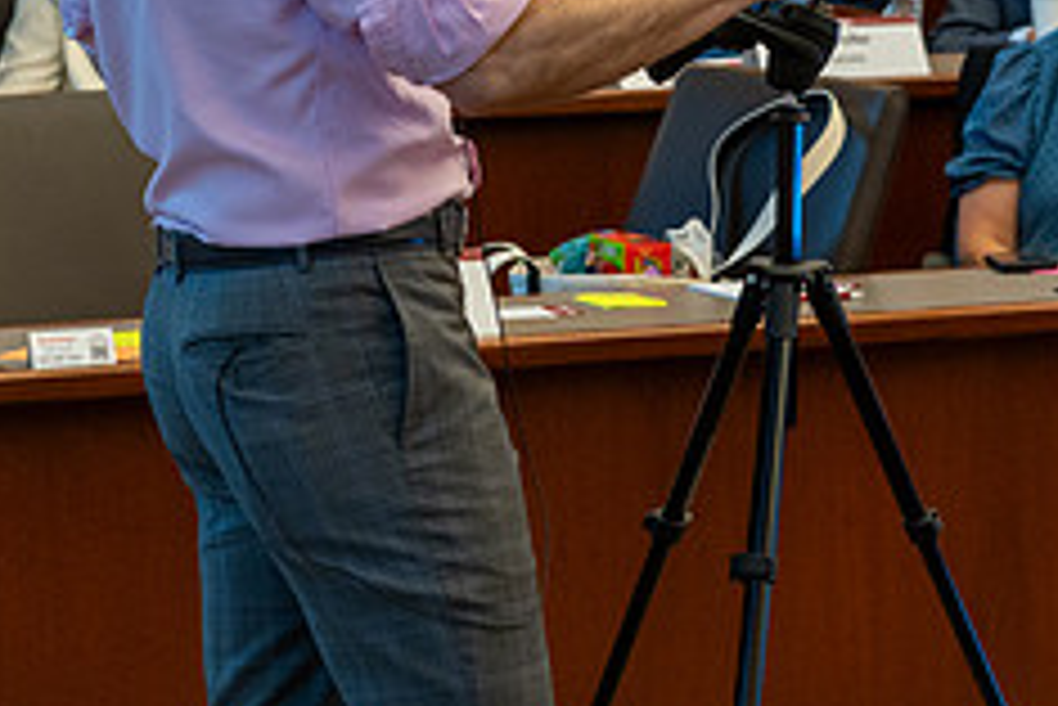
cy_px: -119
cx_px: 972
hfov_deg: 11.8
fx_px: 5087
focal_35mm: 173
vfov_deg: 7.9
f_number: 5.6
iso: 1600
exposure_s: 1/60
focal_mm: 70
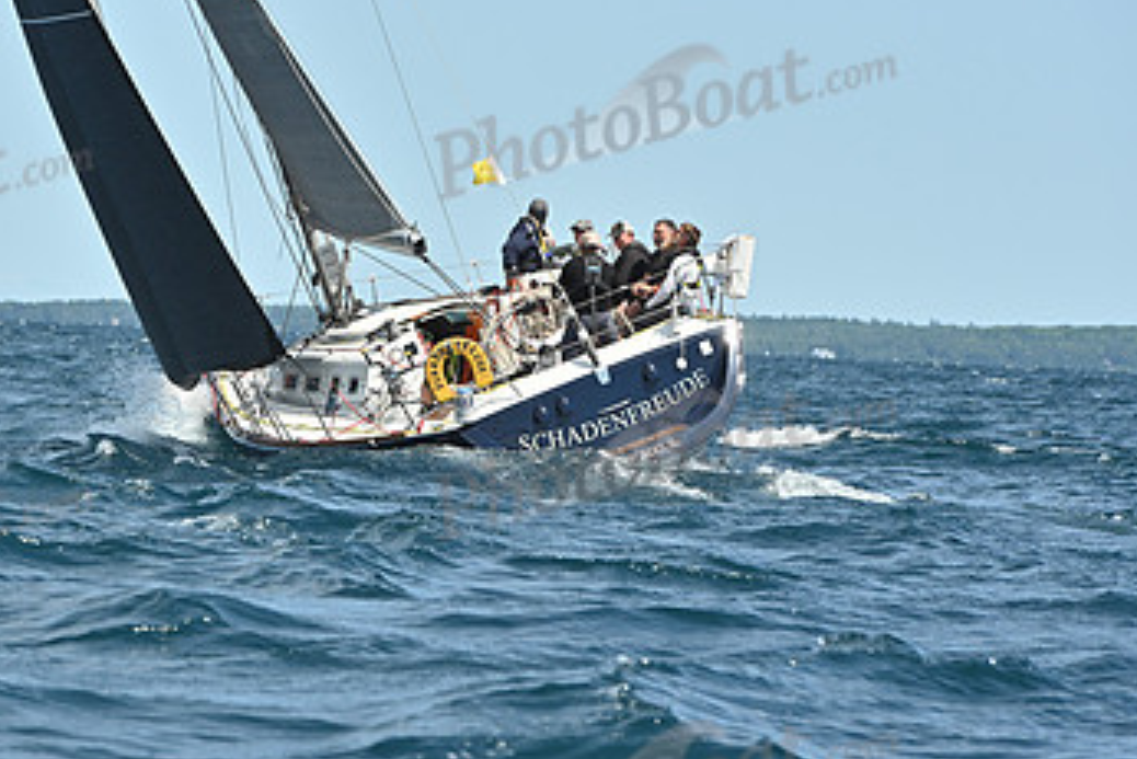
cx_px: 266
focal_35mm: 335
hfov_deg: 6.1
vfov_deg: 4.1
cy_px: 330
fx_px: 10584
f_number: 8
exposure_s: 1/1250
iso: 320
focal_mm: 200
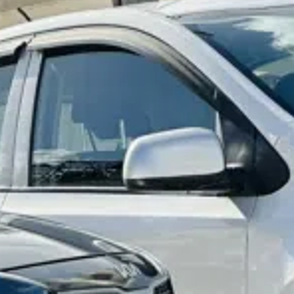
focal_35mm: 294
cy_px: 318
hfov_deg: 6.0
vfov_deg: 5.9
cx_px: 50
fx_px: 2825
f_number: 2.8
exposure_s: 1/911
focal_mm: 9
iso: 32
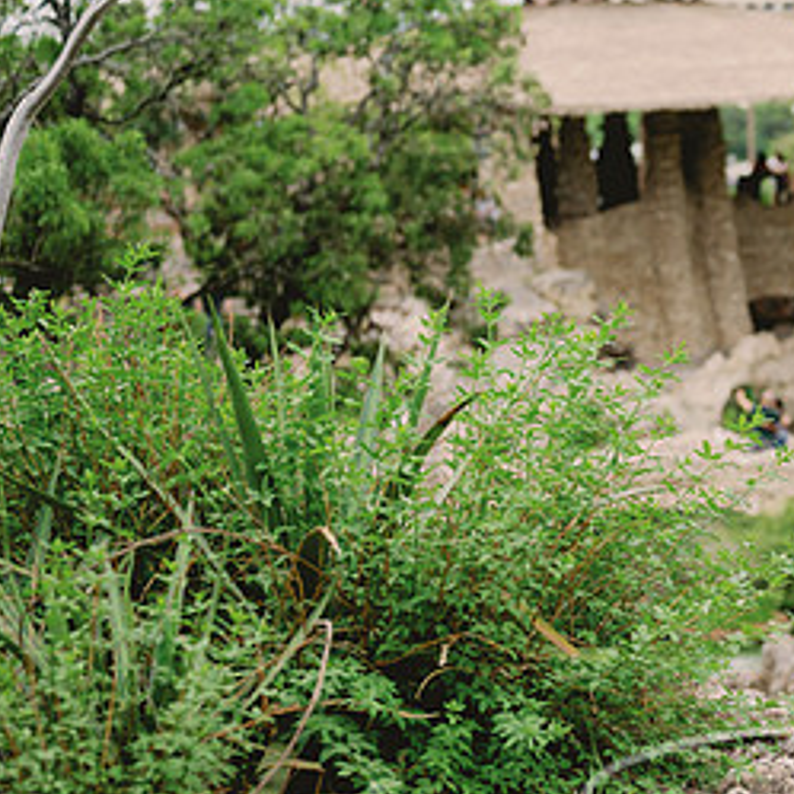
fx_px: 2569
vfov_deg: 17.5
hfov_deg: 17.0
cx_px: 896
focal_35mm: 99
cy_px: 494
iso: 400
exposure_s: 1/1000
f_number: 2.5
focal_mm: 50
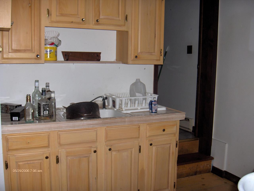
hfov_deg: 47.8
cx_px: 127
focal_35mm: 39
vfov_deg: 36.9
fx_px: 286
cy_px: 96
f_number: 2.8
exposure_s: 1/60
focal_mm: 8
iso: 100
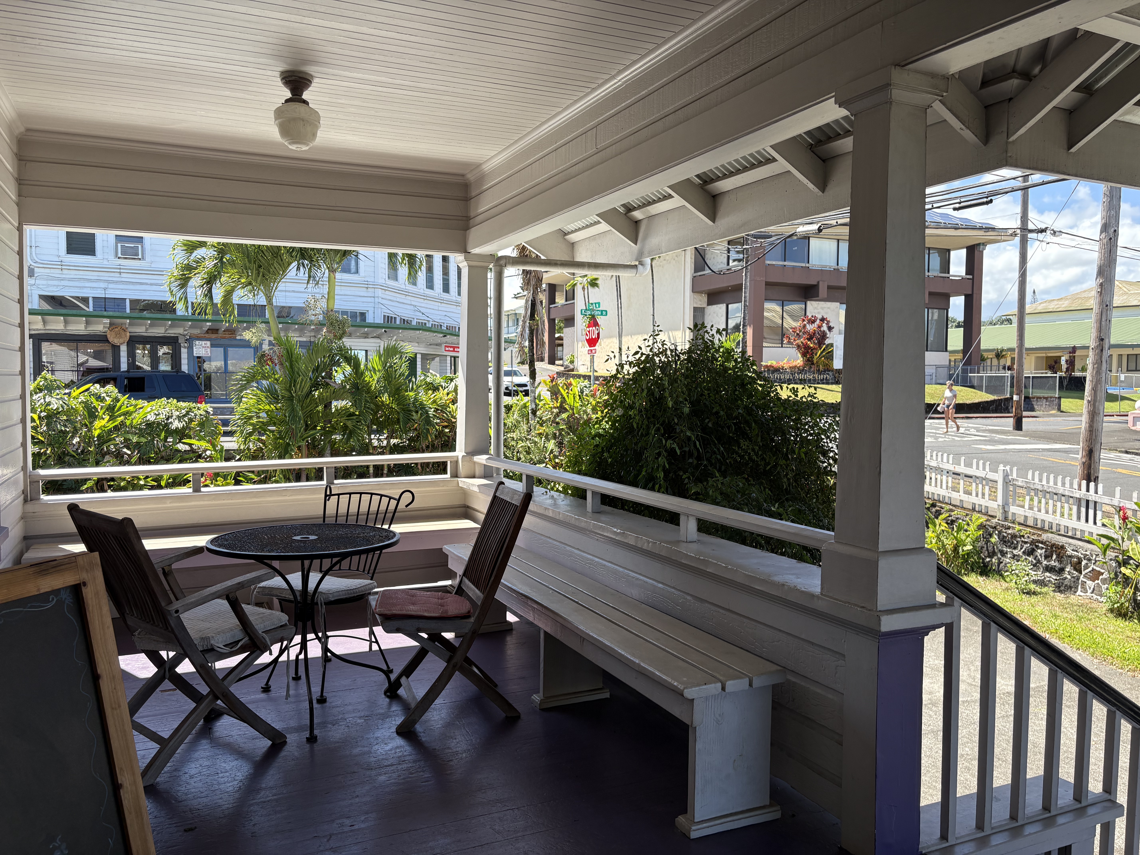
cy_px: 428
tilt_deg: -2.2
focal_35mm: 26
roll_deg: +0.5
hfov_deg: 67.3
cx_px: 570
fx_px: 856
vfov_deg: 53.1
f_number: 1.6
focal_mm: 5.96
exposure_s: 1/687
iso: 50
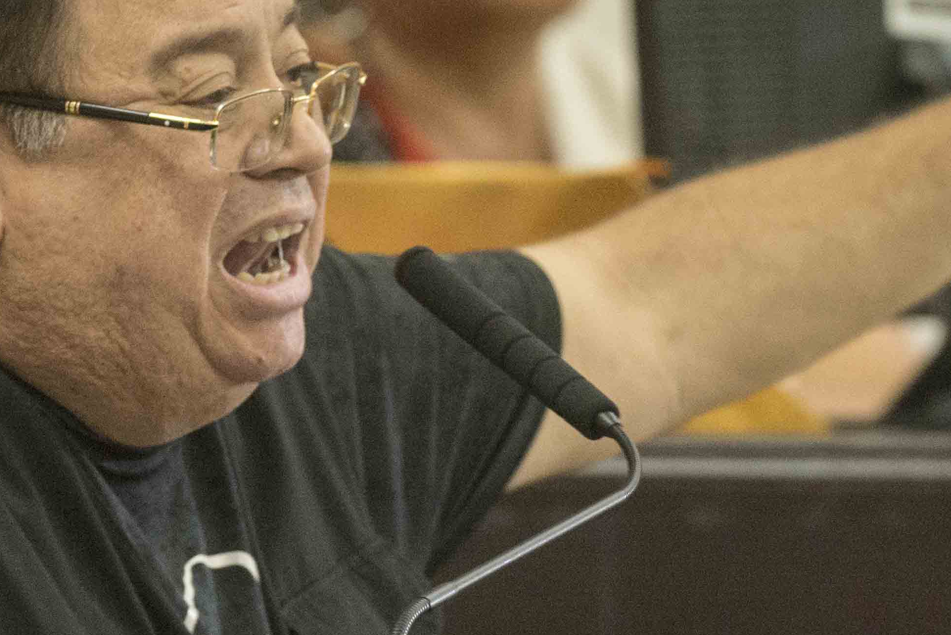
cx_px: 801
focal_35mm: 929
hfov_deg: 2.2
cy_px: 347
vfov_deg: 1.5
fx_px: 24549
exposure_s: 1/125
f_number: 4.5
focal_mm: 300
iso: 5000
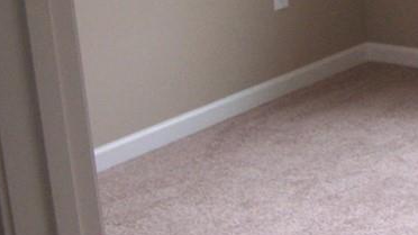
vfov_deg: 10.5
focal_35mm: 114
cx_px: 457
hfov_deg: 18.1
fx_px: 1263
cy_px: -19
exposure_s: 1/90
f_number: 2.8
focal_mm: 6.3
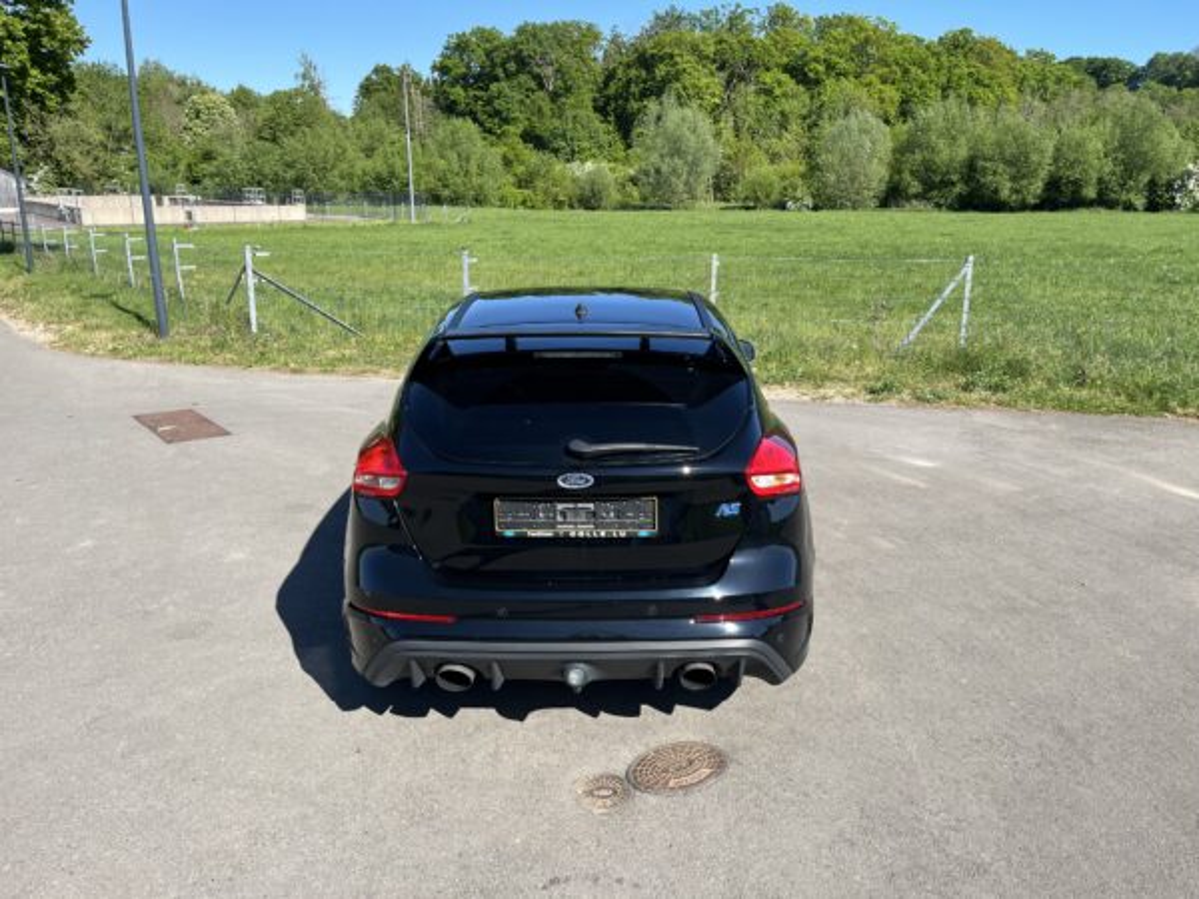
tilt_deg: -15.0
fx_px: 901
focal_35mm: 26
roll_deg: -1.9
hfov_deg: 67.3
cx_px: 600
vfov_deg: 53.1
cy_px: 450
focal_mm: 5.1
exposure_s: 1/2062
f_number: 1.6
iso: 50
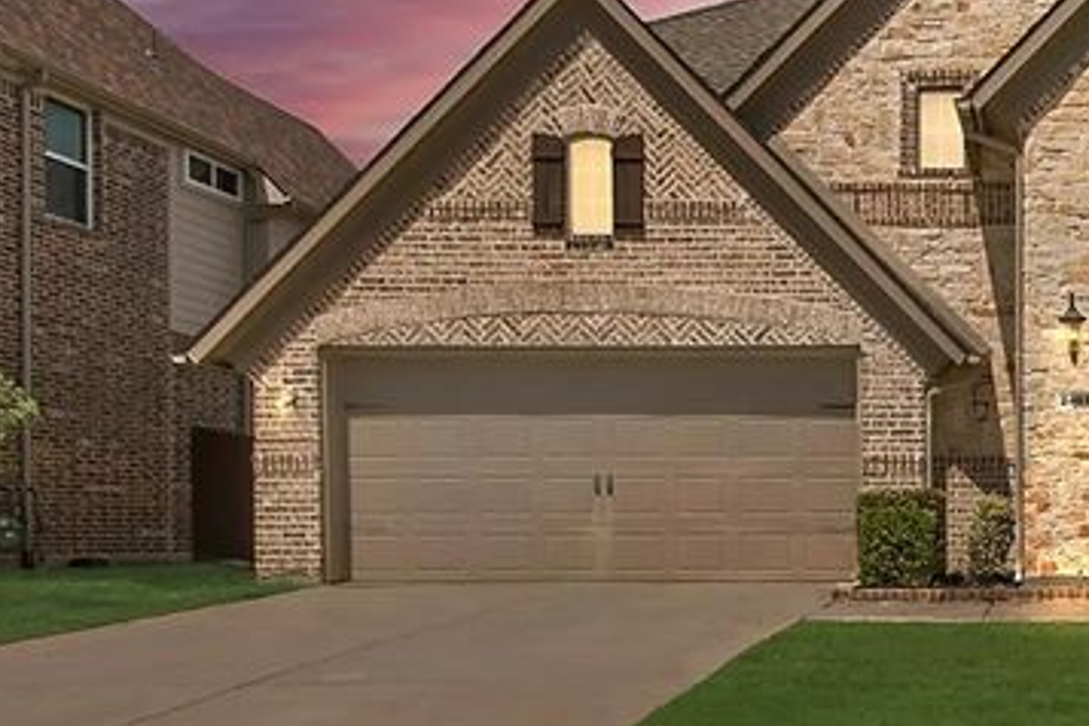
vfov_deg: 30.7
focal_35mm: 43
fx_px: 1301
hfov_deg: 39.7
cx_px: 1104
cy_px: 529
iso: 100
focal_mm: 10
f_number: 11
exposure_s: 1/320
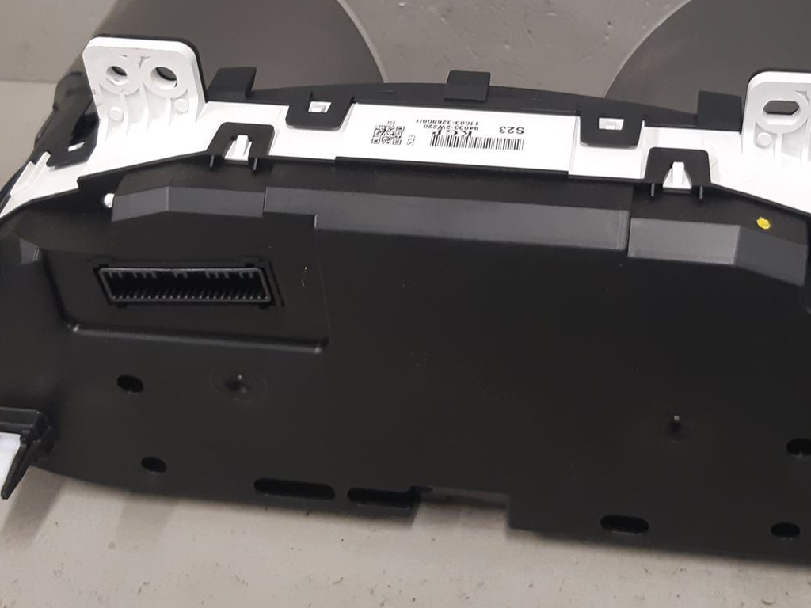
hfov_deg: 36.8
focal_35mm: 52
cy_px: 210
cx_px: 439
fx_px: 1218
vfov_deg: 27.9
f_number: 1.7
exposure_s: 1/50
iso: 160
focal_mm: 3.93
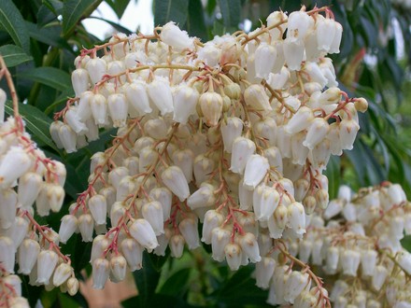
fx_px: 831
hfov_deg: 27.8
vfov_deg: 21.0
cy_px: 154
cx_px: 206
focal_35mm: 70
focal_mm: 11.6
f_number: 3.8
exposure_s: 1/88.2
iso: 80
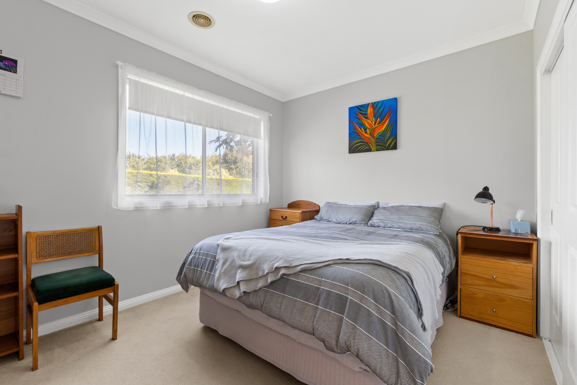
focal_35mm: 15
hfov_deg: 100.4
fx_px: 240
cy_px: 192
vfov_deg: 77.3
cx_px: 288
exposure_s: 1/3
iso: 200
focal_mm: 10
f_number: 8
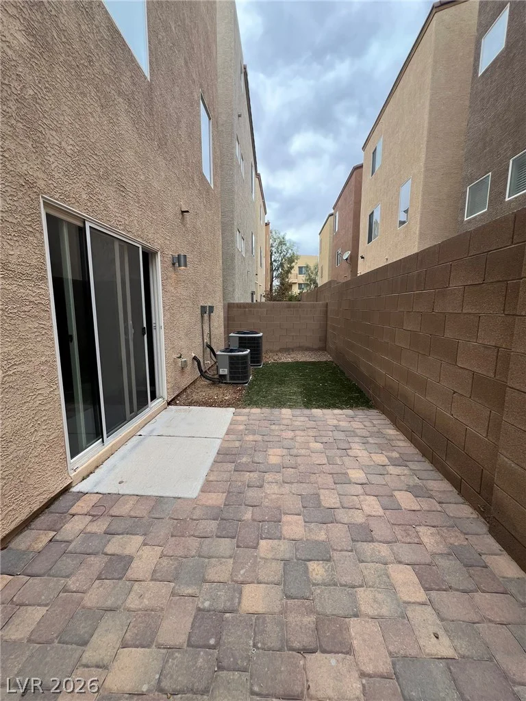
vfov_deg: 106.2
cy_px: 350
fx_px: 263
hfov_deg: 89.9
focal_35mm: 13
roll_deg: +0.5
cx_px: 263
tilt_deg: -6.4
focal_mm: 1.57
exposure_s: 1/307
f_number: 1.8
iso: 32
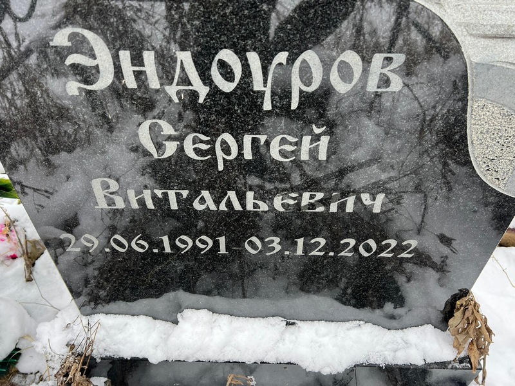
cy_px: 193
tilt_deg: -43.5
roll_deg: +0.8
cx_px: 258
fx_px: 387
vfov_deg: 53.1
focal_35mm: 26
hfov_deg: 67.3
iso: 64
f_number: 1.5
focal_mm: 5.7
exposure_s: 1/121
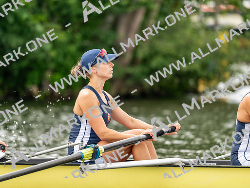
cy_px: 94
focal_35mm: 435
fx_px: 3142
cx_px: 109
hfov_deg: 4.6
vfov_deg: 3.4
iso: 1000
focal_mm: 400
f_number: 4.5
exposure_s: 1/2000
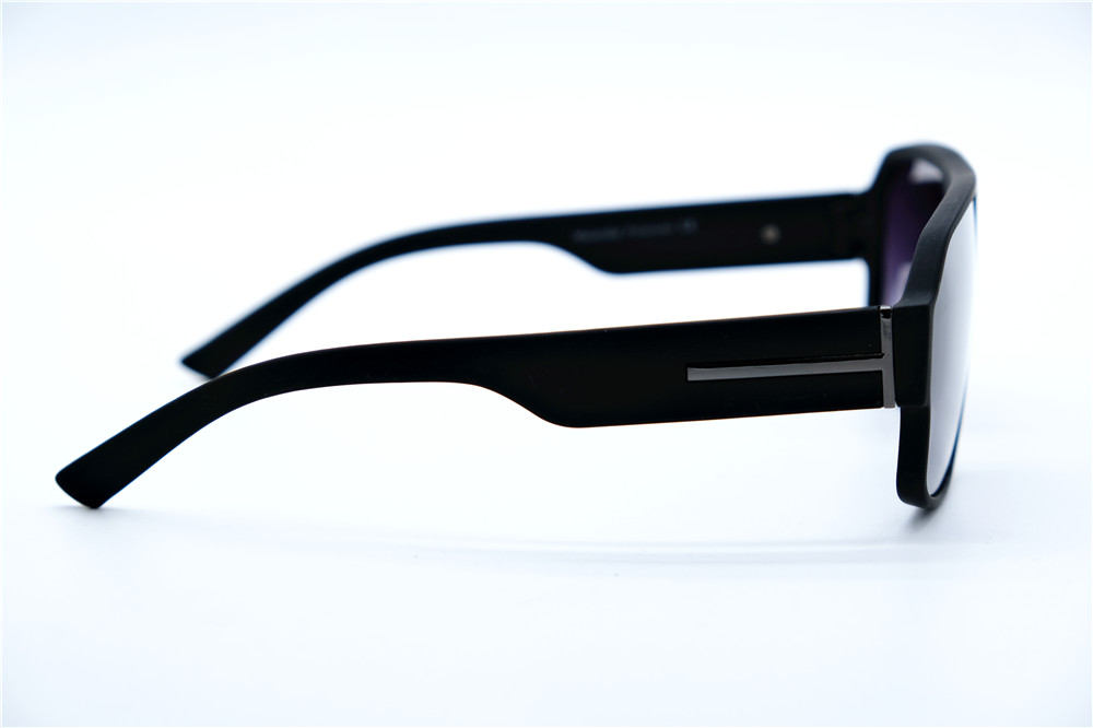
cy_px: 364
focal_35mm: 83
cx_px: 546
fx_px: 2519
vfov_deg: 16.4
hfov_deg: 24.5
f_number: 5.6
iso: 320
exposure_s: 1/250
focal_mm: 55
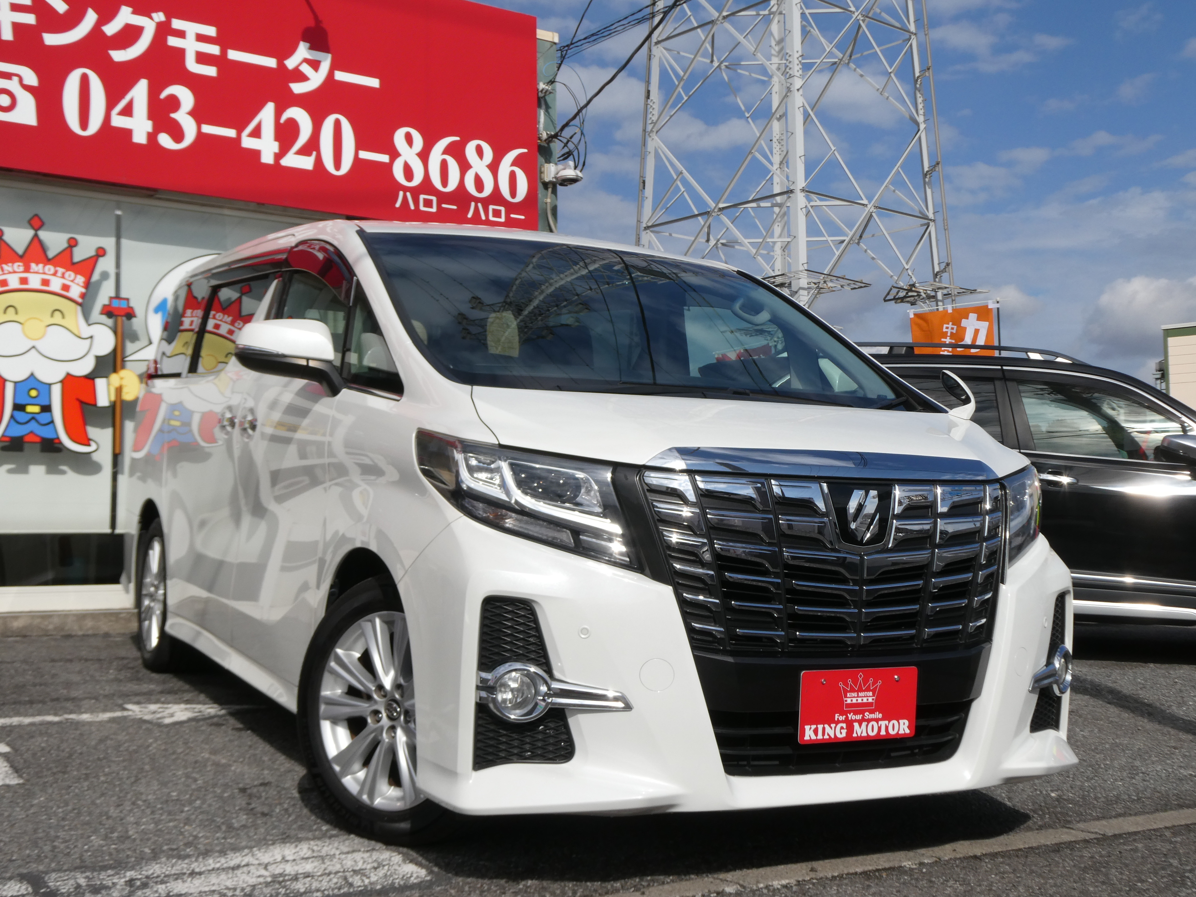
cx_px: 598
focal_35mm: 40
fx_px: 1382
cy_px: 448
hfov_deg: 46.8
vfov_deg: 36.0
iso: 80
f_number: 3.8
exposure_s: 1/1600
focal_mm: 7.2
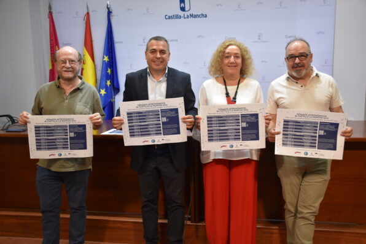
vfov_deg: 38.4
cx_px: 183
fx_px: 351
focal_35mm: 34
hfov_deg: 55.1
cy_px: 122
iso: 400
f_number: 4.5
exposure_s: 1/80
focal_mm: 23
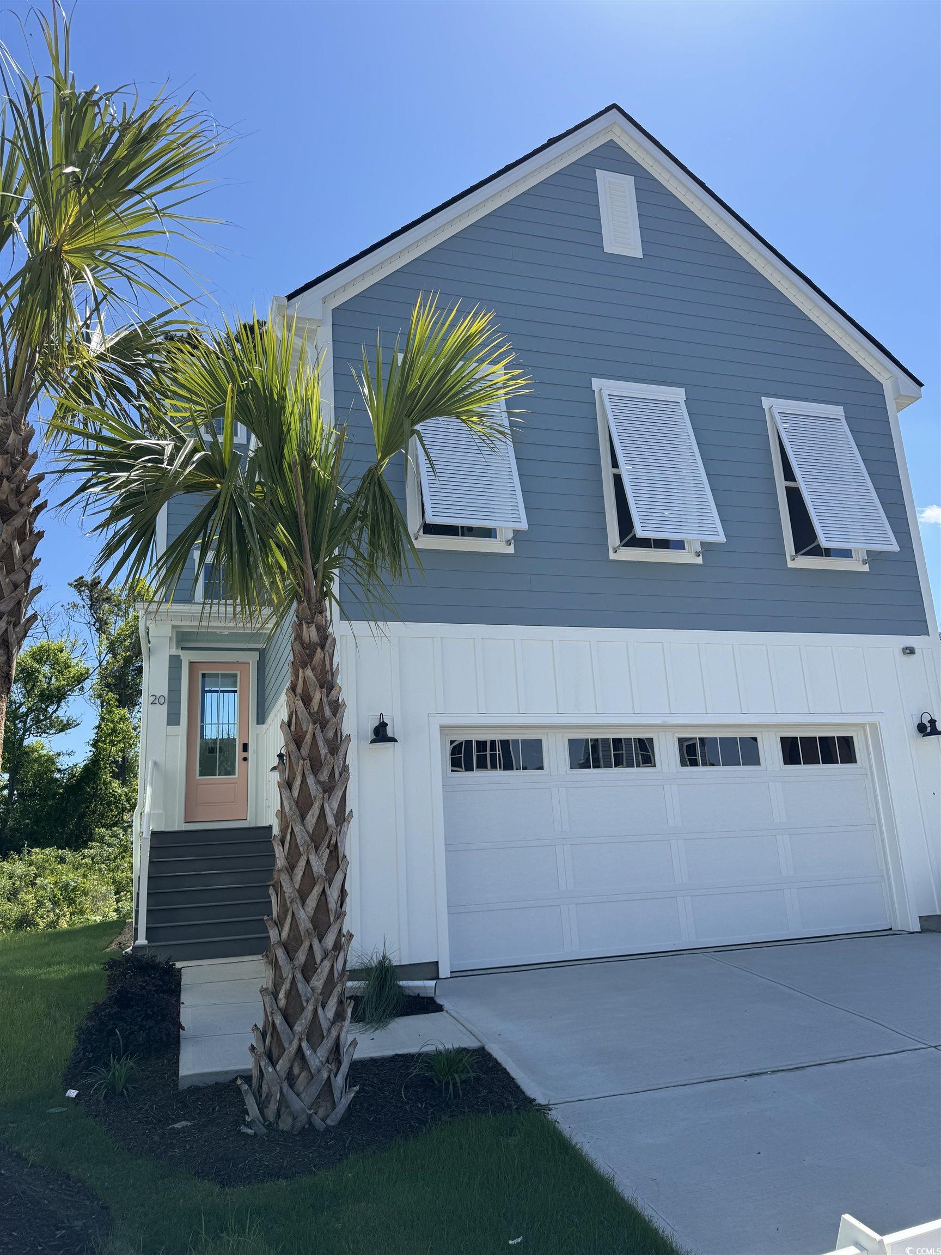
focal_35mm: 24
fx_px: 870
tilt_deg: +14.7
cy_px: 628
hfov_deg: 56.8
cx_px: 470
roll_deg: +2.5
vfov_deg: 71.6
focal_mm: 6.76
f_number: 1.78
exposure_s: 1/3802
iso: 80
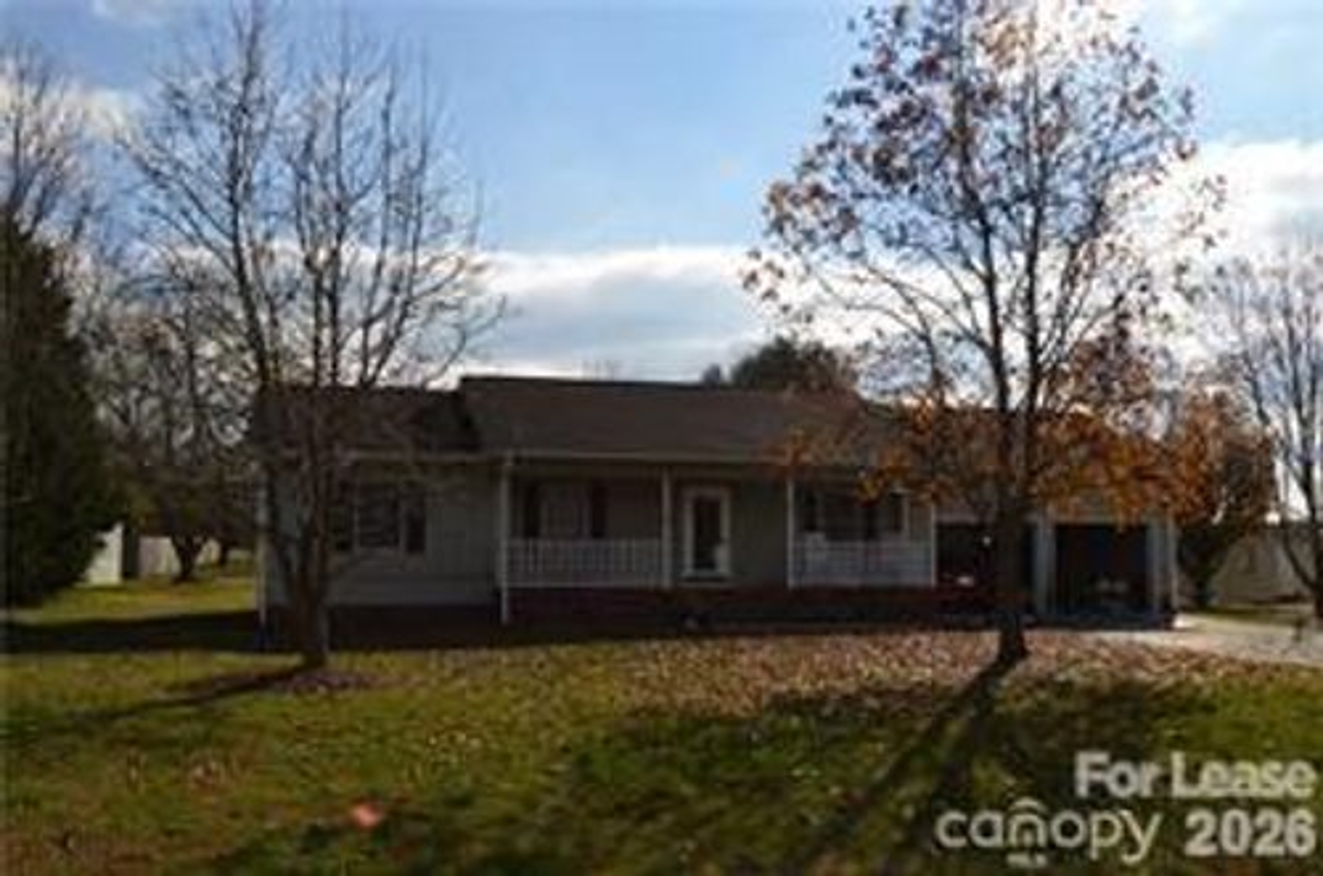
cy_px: 438
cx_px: 662
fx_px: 1210
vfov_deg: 39.8
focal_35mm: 33
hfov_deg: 57.3
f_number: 13
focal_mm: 22
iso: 100
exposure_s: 1/200
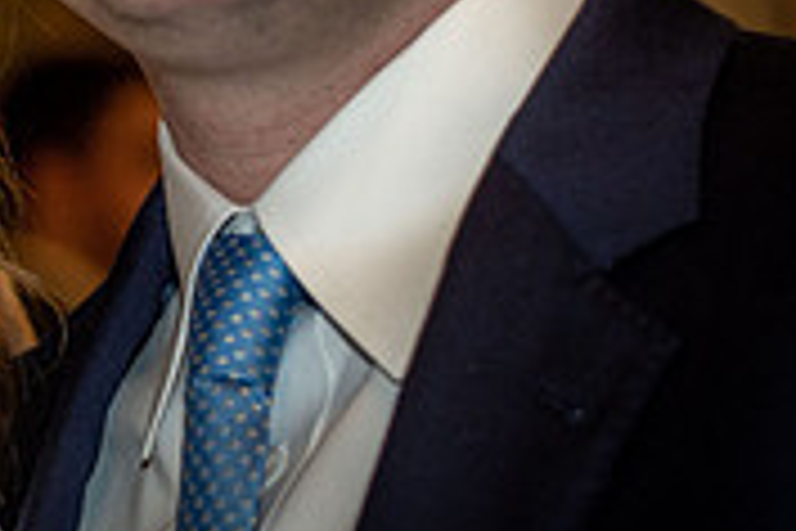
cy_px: -162
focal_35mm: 229
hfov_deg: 8.9
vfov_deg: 6.0
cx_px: -99
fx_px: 5063
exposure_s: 1/100
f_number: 2.8
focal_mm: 70
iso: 1250
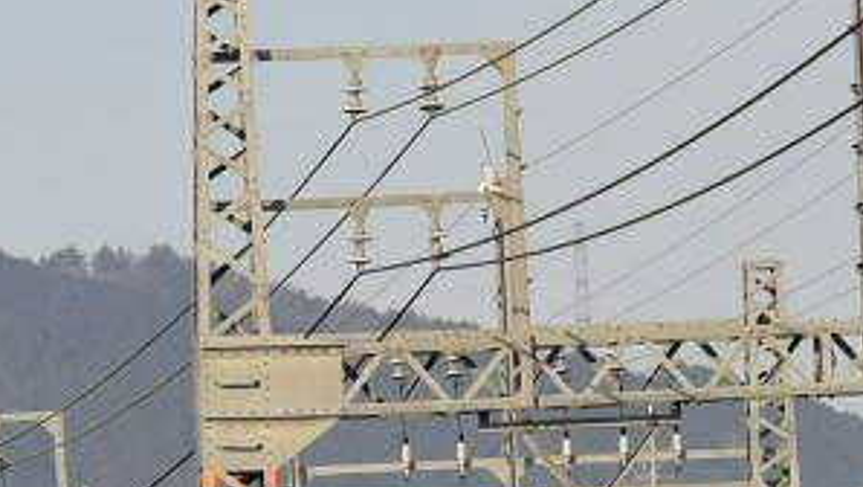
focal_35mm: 708
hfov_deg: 3.0
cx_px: 802
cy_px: 861
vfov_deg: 1.7
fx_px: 16216
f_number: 6.3
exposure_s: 1/1600
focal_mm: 105
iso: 400
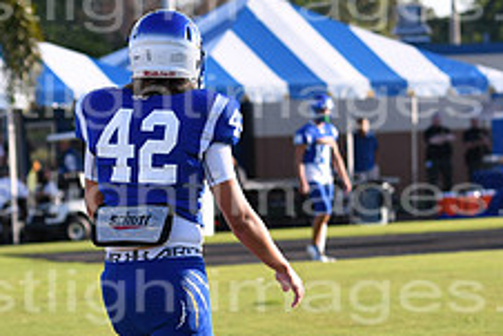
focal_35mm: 331
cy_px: 248
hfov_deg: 6.2
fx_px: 4628
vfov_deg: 4.2
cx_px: 176
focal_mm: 86
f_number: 4
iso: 200
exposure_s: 1/1250
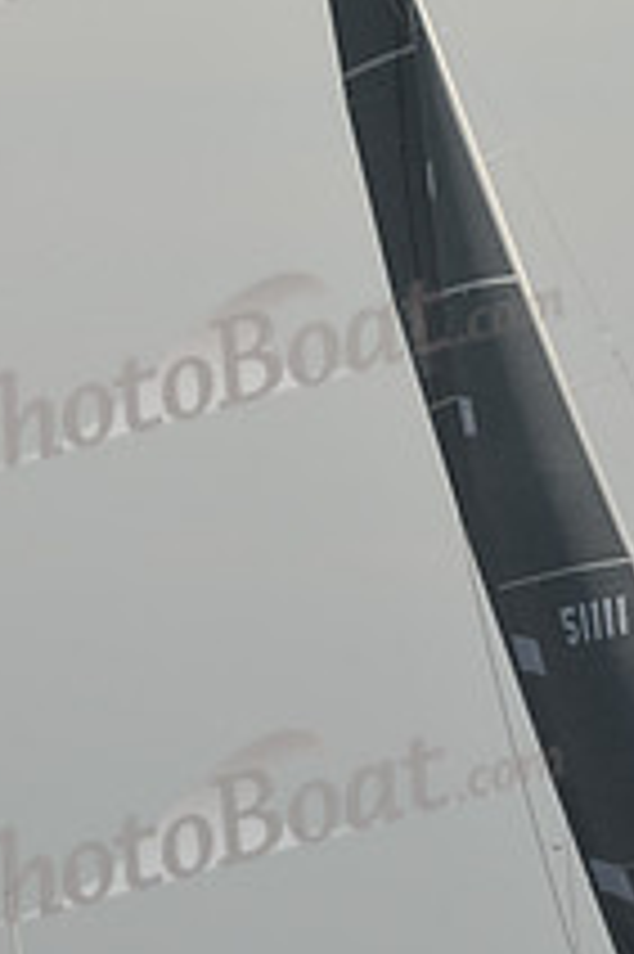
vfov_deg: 3.8
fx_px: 14472
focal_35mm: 547
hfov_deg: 2.5
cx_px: 798
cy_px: 72
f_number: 9
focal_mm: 200
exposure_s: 1/640
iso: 250
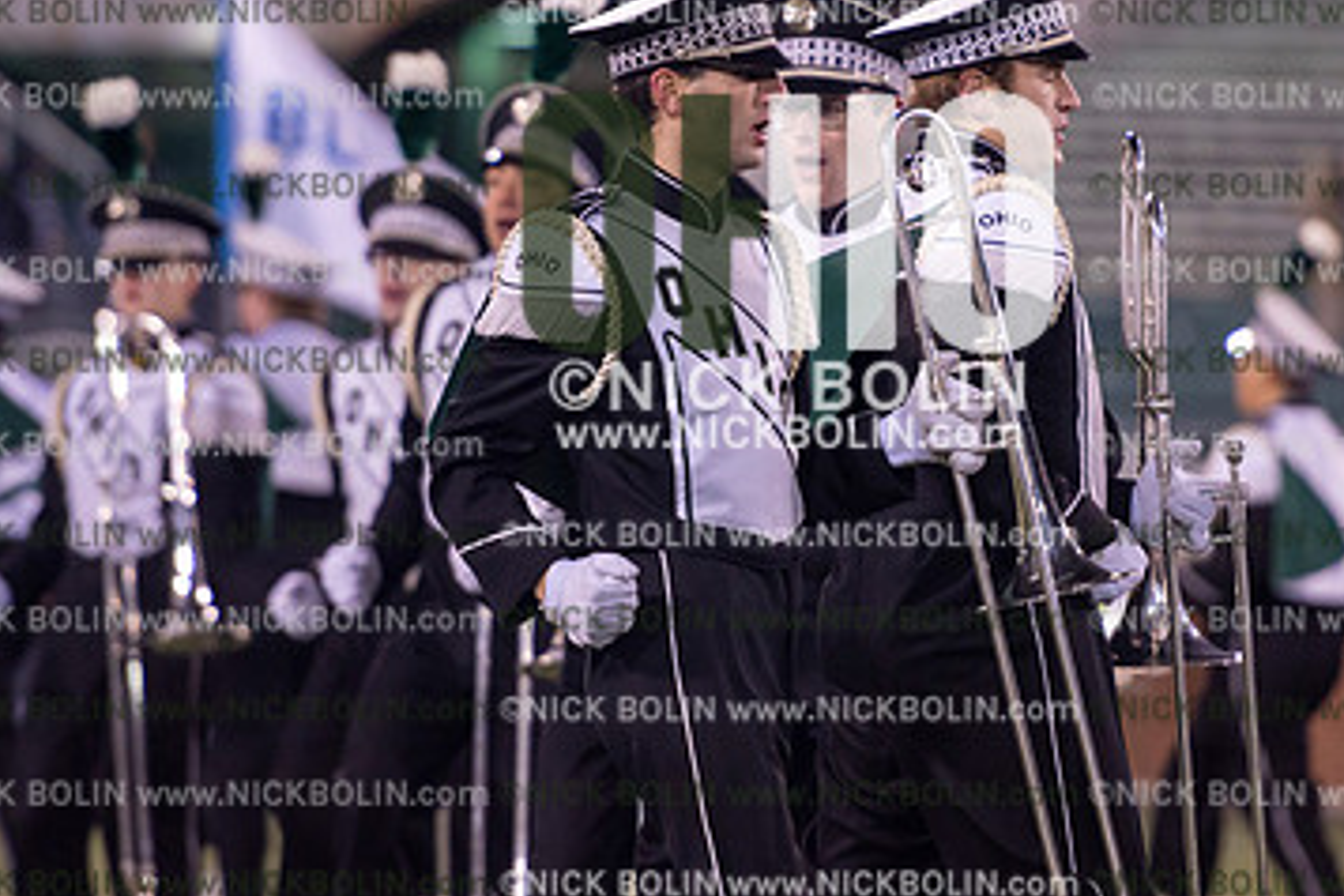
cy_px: 273
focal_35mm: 325
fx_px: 12132
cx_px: 787
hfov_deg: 6.3
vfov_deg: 4.2
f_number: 2.8
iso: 2500
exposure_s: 1/1250
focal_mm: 200
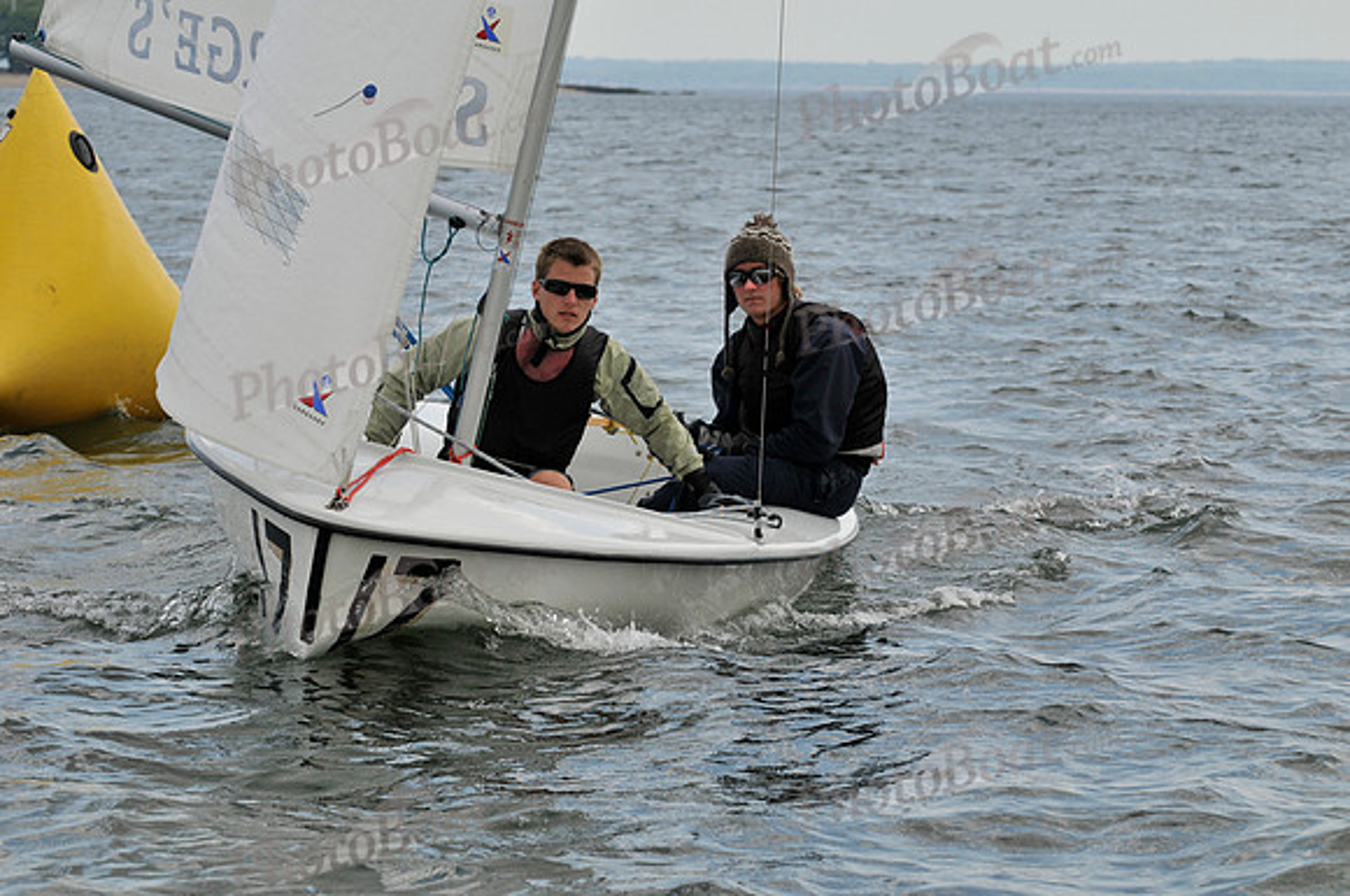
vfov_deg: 8.7
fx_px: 5898
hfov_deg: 13.1
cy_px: 448
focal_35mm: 158
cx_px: 675
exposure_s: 1/800
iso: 200
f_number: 7.1
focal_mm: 105
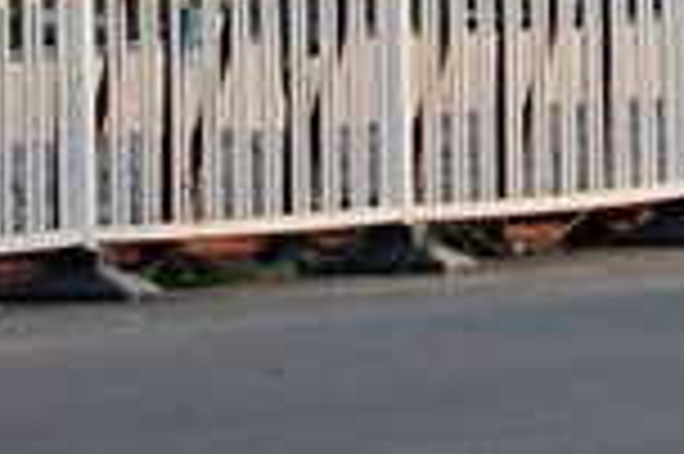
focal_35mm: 1007
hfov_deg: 2.0
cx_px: 1400
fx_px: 19111
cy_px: -789
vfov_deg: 1.4
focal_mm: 85
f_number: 5.6
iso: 200
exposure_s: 1/100
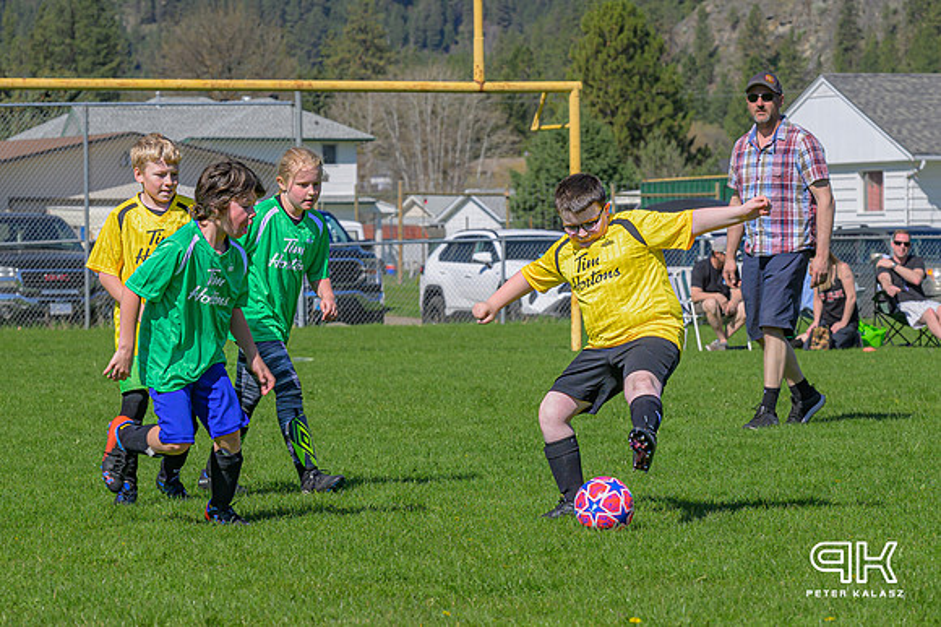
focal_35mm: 182
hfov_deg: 11.3
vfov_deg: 7.5
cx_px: 470
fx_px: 4750
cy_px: 377
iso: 180
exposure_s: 1/500
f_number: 6.3
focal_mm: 92
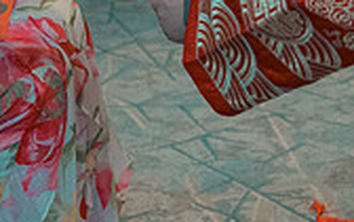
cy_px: -134
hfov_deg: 13.5
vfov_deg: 8.2
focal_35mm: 155
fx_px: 1495
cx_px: 124
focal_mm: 44
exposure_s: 1/160
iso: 2500
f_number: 3.5
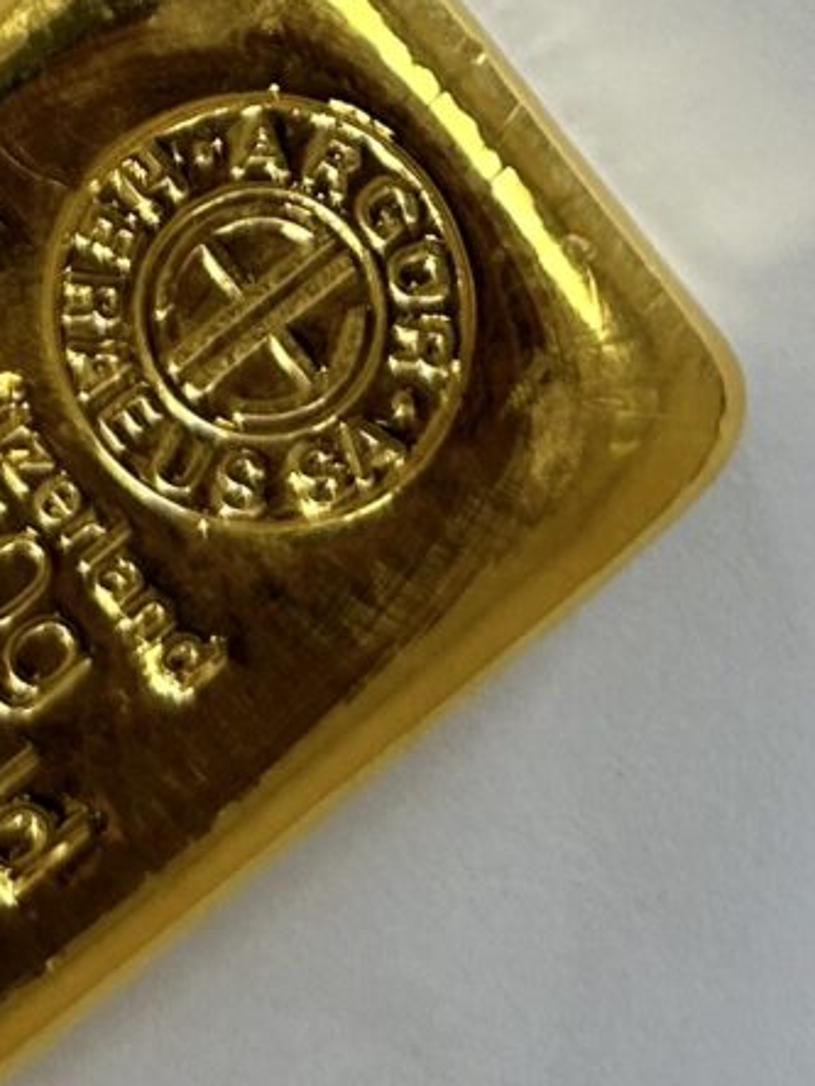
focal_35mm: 150
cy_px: -1693
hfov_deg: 9.8
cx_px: 34
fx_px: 4709
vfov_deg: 10.8
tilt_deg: -83.4
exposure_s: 1/343
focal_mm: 5.7
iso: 50
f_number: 1.5
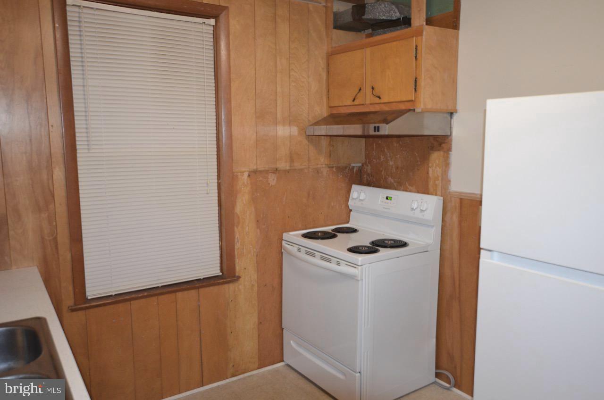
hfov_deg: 62.0
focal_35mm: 30
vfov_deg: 43.4
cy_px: 200
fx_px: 502
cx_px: 302
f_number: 3.5
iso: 1250
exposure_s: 1/60
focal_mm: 20
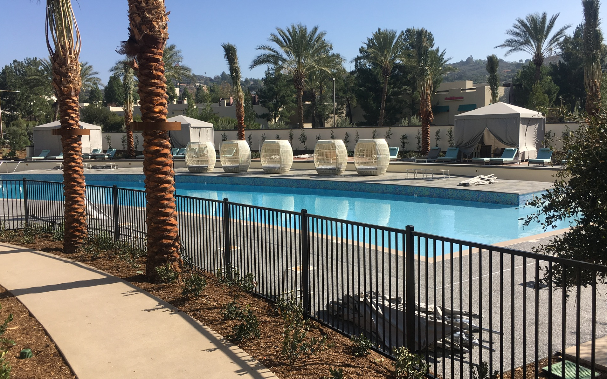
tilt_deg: -5.0
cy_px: 178
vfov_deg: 38.3
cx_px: 318
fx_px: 546
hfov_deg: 58.1
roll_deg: +2.8
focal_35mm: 33
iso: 25
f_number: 2.2
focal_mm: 4.15
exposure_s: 1/1304
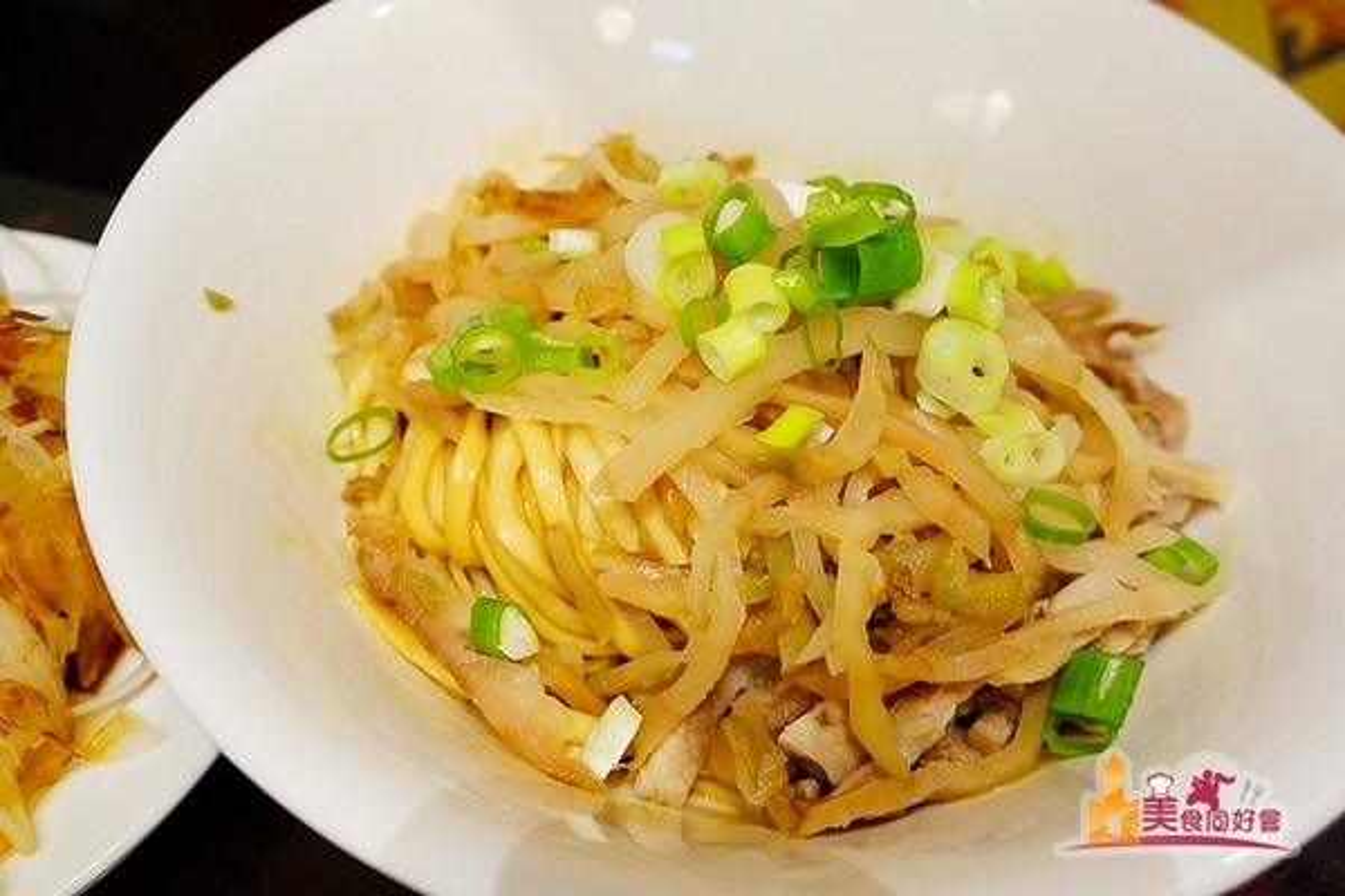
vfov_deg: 35.5
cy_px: 448
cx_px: 672
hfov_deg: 51.3
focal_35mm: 38
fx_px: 1401
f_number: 4.5
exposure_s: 1/80
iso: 3200
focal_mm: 25
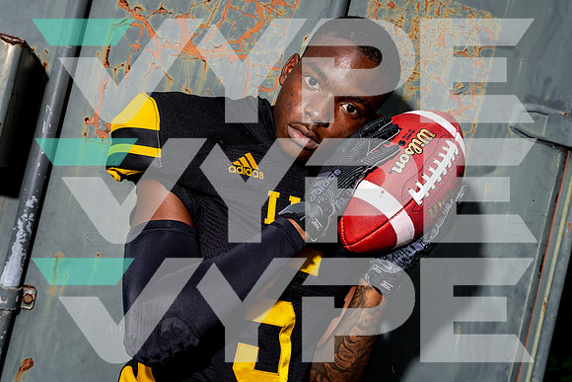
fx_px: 731
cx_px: 286
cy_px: 191
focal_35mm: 46
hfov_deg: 42.7
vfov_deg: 29.3
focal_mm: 46
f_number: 8
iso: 100
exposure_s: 1/125
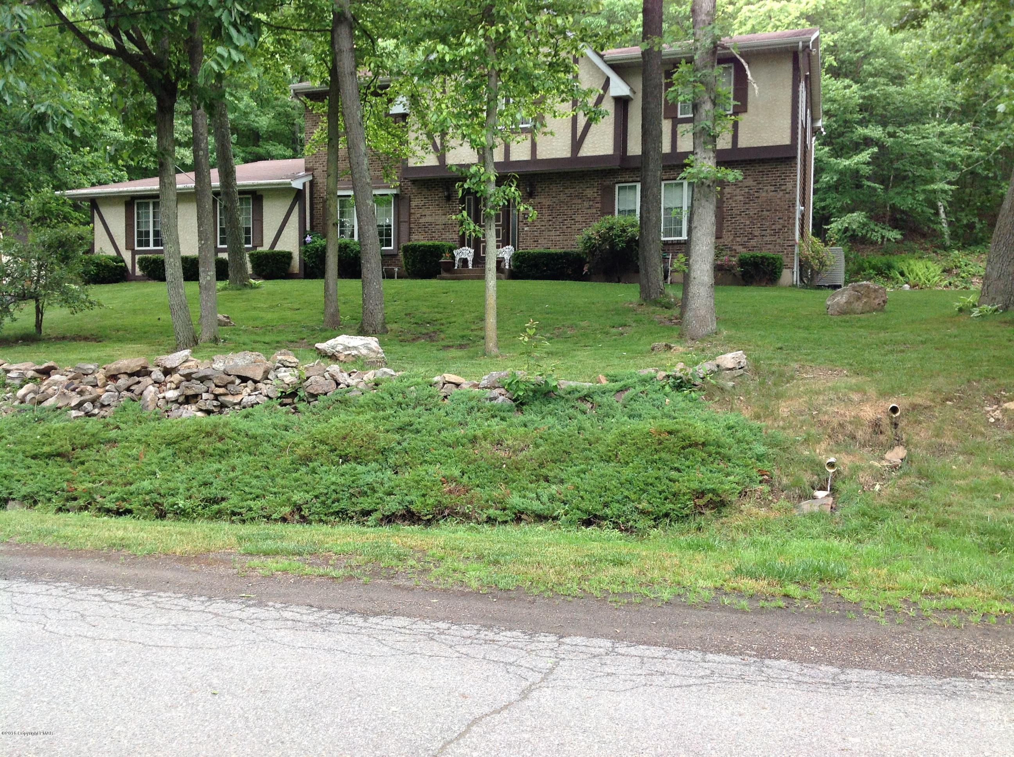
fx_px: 1024
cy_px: 378
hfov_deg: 52.7
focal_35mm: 35
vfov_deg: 40.6
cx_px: 507
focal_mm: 4.28
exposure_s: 1/120
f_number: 2.4
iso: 100
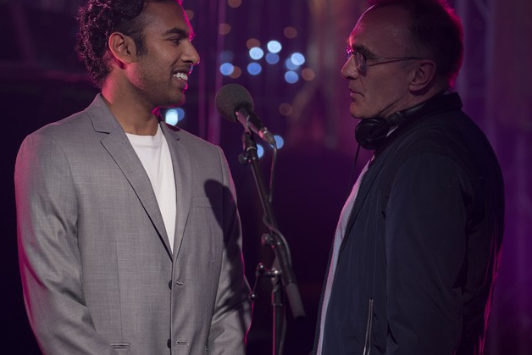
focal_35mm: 241
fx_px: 3562
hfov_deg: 8.5
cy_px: 192
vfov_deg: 5.7
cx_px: 222
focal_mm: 178
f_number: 2.8
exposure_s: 1/125
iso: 1600
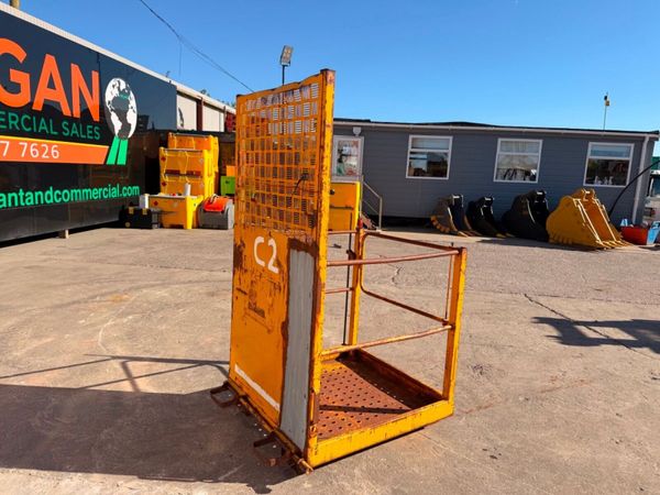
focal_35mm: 24
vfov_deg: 56.8
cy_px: 248
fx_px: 458
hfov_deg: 71.6
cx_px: 330
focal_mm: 6.76
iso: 80
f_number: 1.78
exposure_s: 1/4167
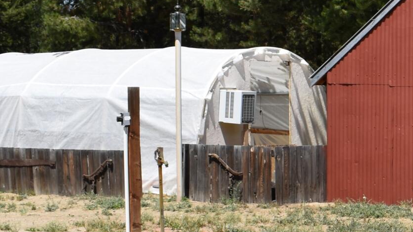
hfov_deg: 17.5
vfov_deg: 10.7
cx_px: 568
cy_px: 171
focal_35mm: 113
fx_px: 1237
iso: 100
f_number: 9
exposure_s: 1/320
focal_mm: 20
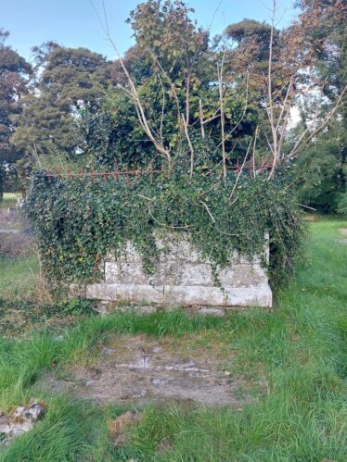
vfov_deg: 69.4
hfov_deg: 54.9
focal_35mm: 25
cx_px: 174
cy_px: 231
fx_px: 334
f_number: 1.8
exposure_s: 1/113
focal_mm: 5.23
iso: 25
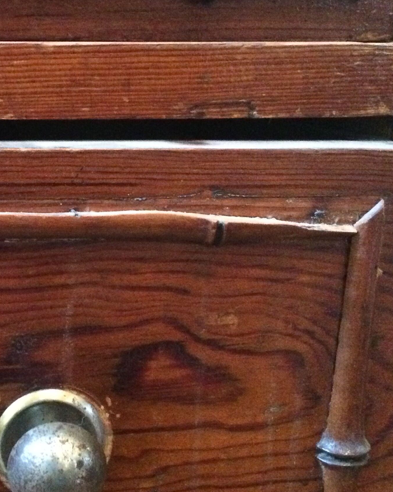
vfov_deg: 34.1
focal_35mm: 55
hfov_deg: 26.6
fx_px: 800
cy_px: 213
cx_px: 32
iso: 640
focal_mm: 4.15
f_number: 2.2
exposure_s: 1/17
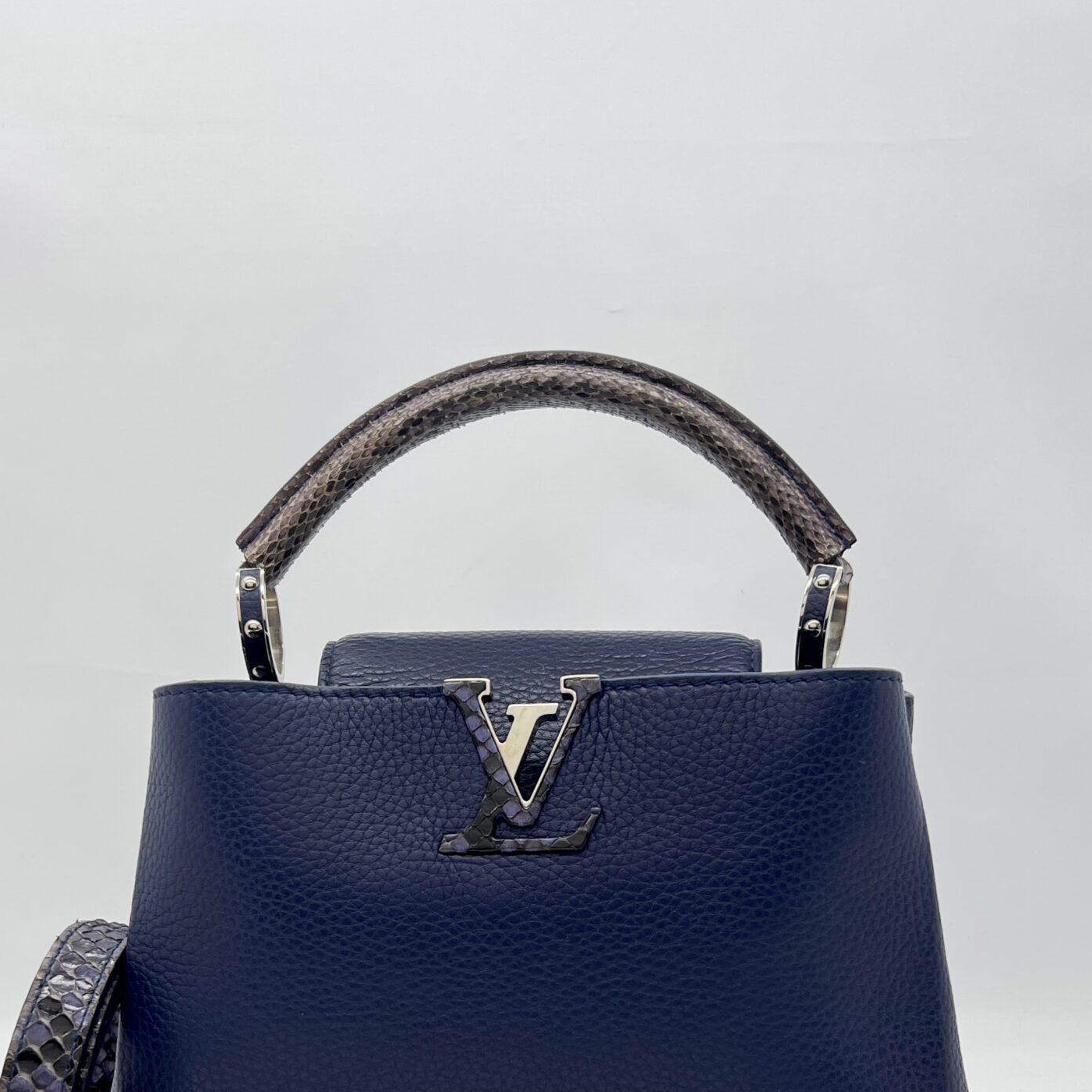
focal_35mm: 42
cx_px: 513
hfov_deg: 40.0
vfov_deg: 38.8
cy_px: 843
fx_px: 1499
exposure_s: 1/147
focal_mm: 5.7
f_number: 1.5
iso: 32
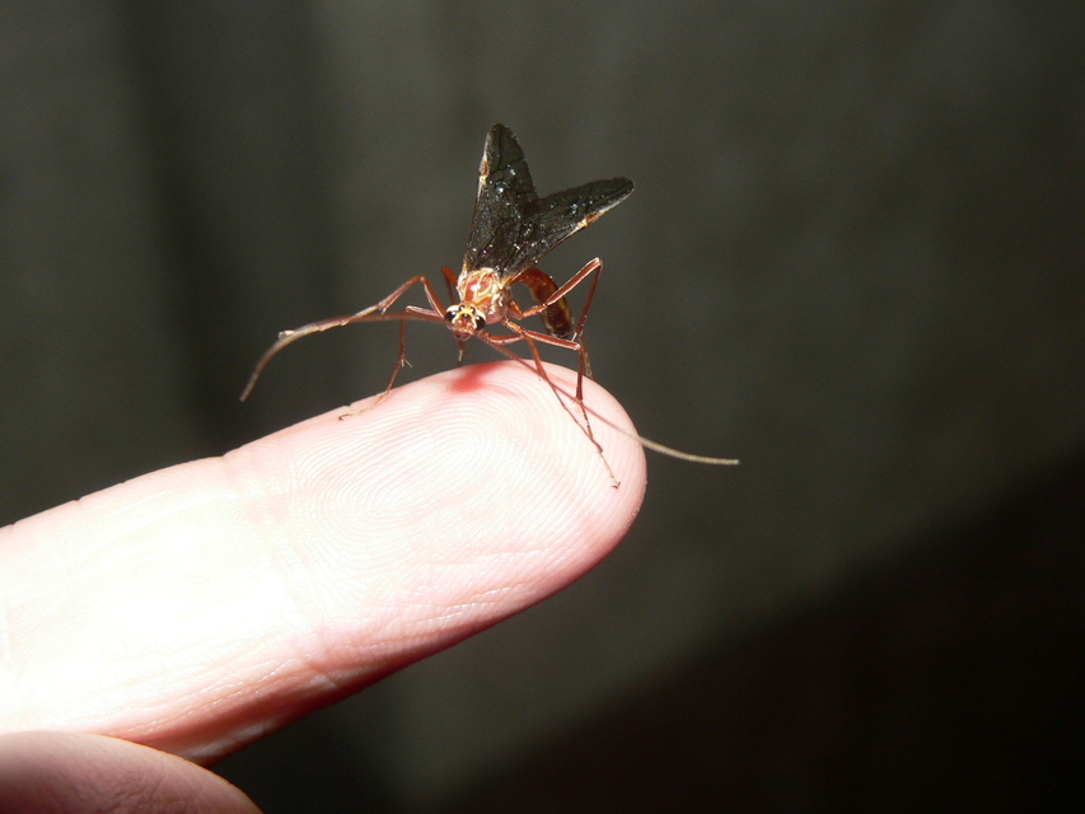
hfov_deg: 26.7
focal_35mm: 73
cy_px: 407
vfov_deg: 20.2
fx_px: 2288
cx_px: 542
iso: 100
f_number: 4
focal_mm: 12.1
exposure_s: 1/60
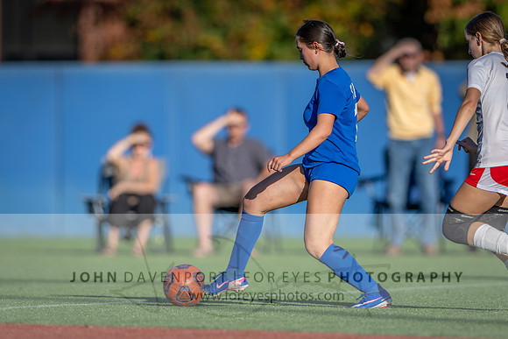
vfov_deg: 2.2
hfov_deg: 3.2
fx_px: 8990
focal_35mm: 637
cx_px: 256
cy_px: 173
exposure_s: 1/1000
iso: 64
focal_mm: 400
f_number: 3.2
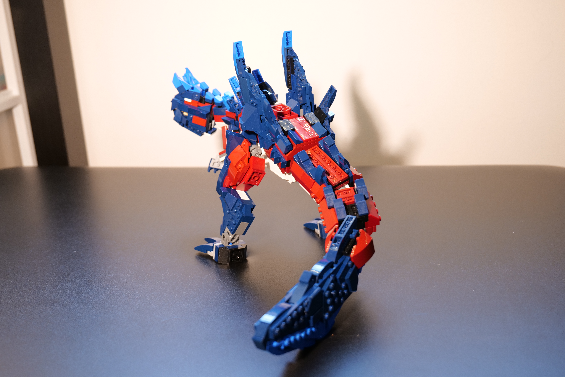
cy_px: 188
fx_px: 659
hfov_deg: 46.4
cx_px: 282
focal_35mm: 42
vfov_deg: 31.9
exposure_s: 1/25
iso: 1600
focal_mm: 42
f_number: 5.6
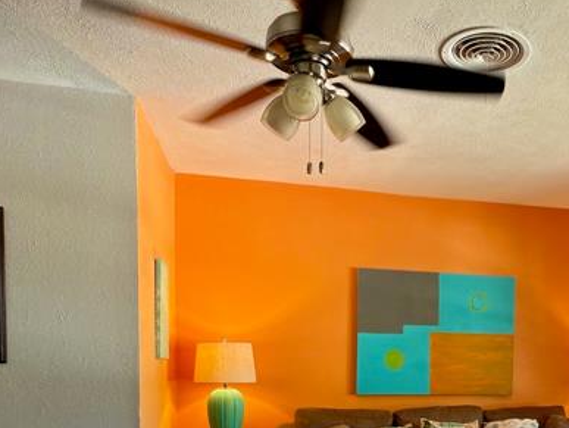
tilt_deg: -3.2
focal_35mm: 37
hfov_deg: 47.8
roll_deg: -0.8
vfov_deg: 35.8
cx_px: 440
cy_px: 404
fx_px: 609
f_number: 2.2
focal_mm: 2.22
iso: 80
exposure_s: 1/30
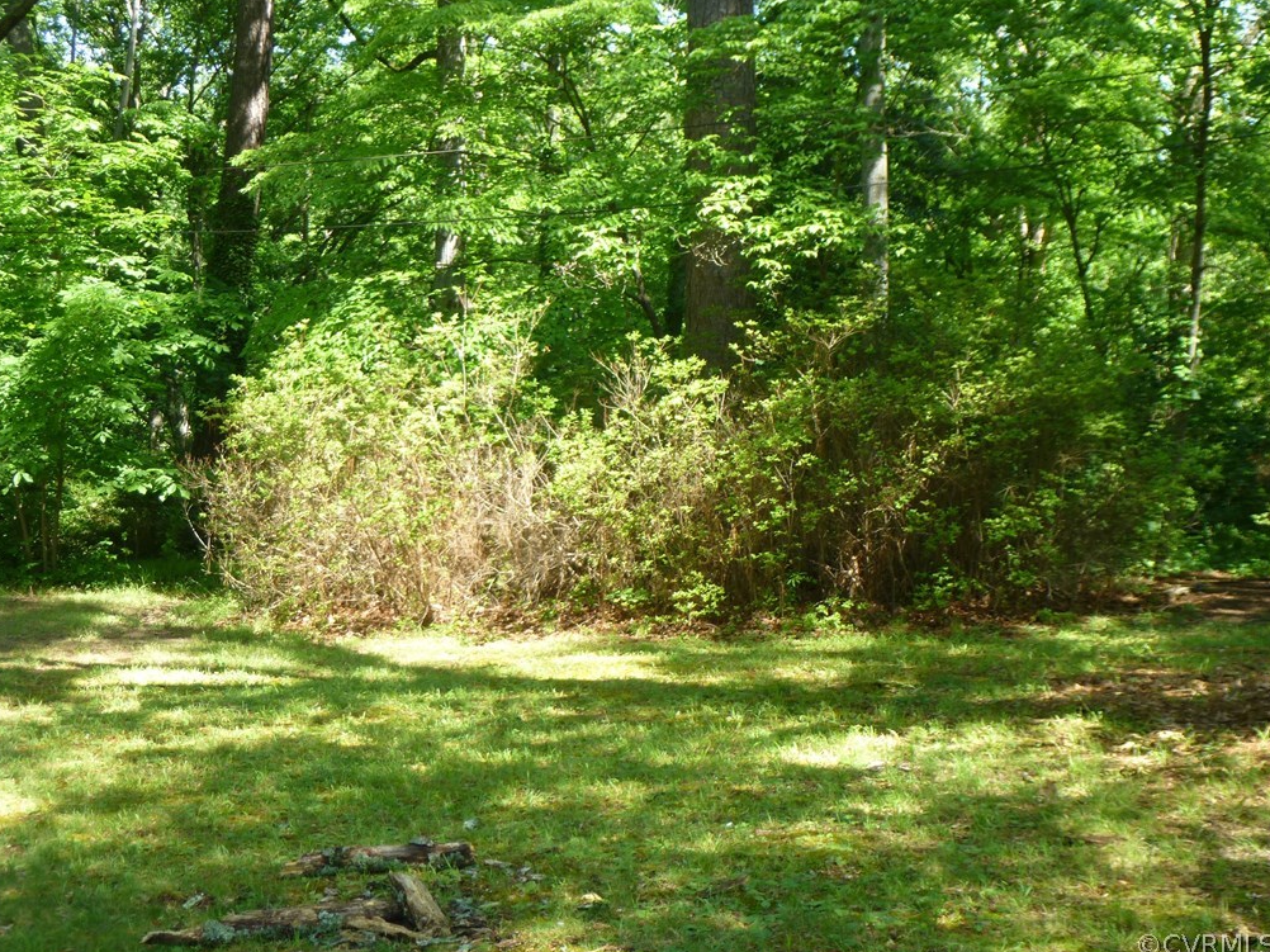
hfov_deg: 41.2
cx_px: 634
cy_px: 479
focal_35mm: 46
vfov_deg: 31.5
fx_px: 1687
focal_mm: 8
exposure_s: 1/80
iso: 100
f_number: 3.9
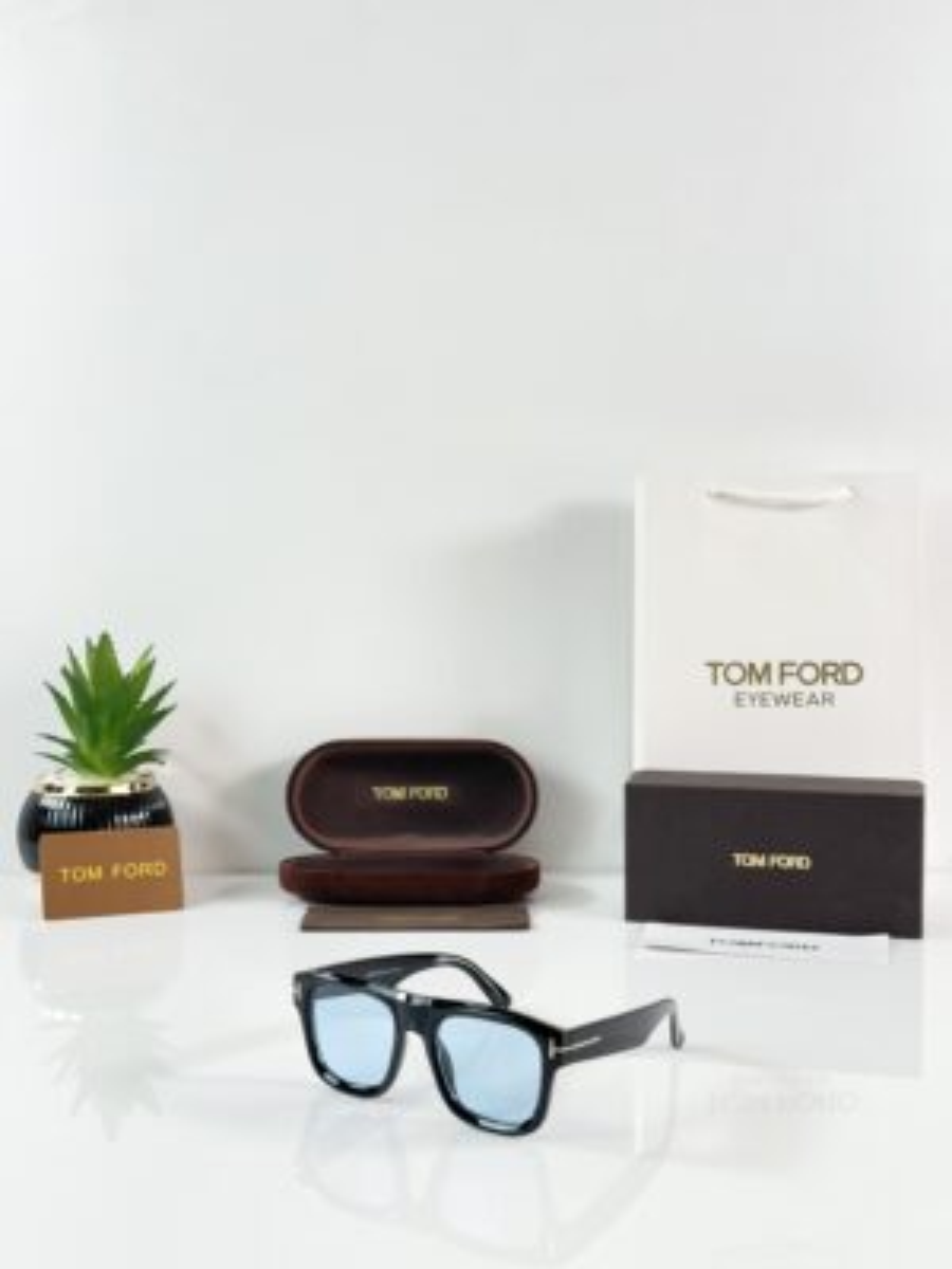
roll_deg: -0.2
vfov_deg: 39.7
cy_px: 634
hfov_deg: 30.3
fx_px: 1760
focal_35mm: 48
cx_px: 476
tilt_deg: -5.7
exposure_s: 1/100
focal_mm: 6.86
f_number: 1.78
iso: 64
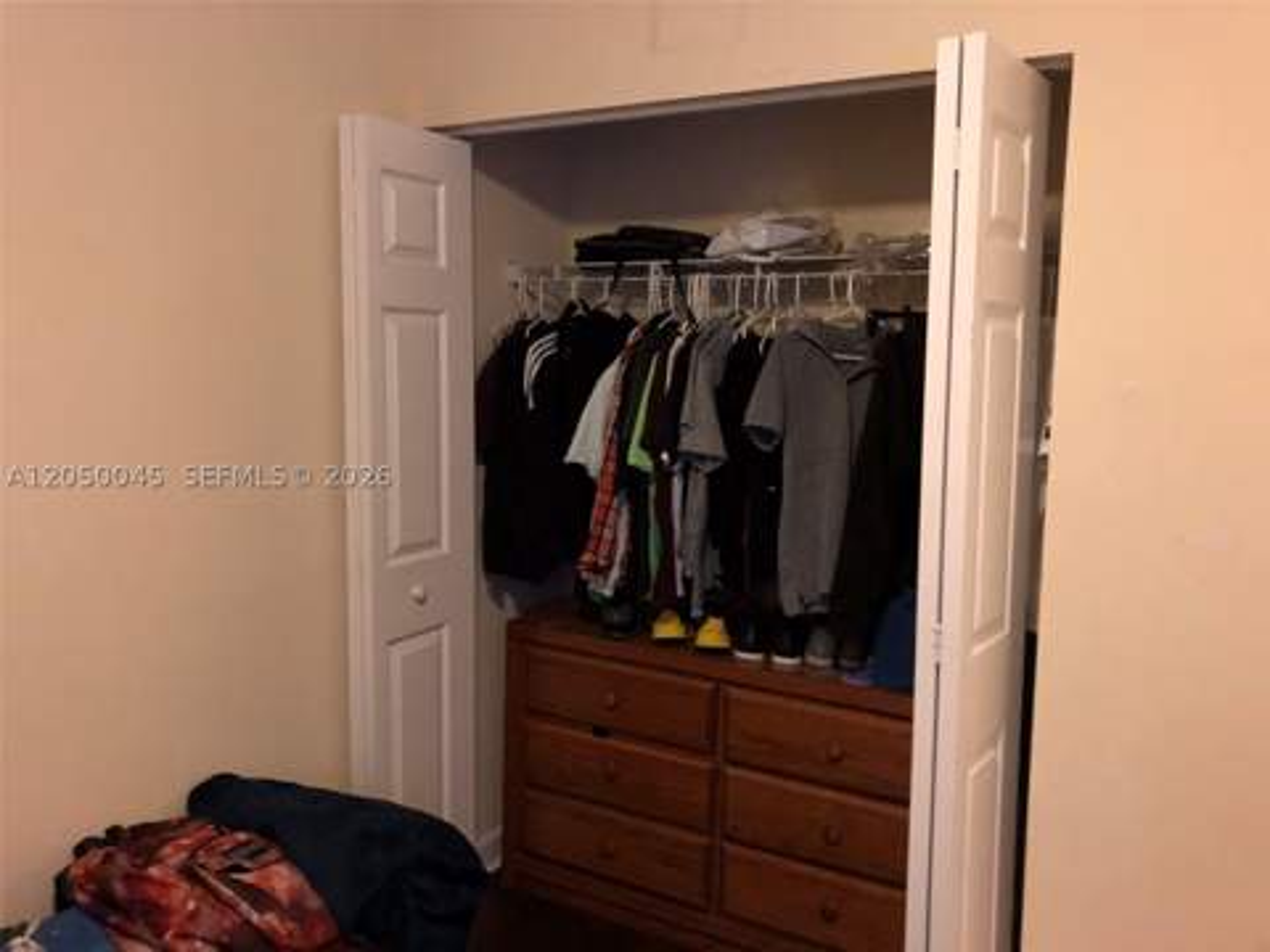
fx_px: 1027
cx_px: 635
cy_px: 476
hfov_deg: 63.4
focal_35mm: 28
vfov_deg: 49.7
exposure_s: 1/4
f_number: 1.8
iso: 125
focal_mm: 3.99
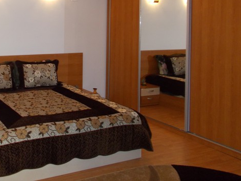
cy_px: 29
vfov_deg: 31.8
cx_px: 42
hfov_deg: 40.8
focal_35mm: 44
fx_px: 306
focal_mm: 4.6
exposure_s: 1/25
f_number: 3.2
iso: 200
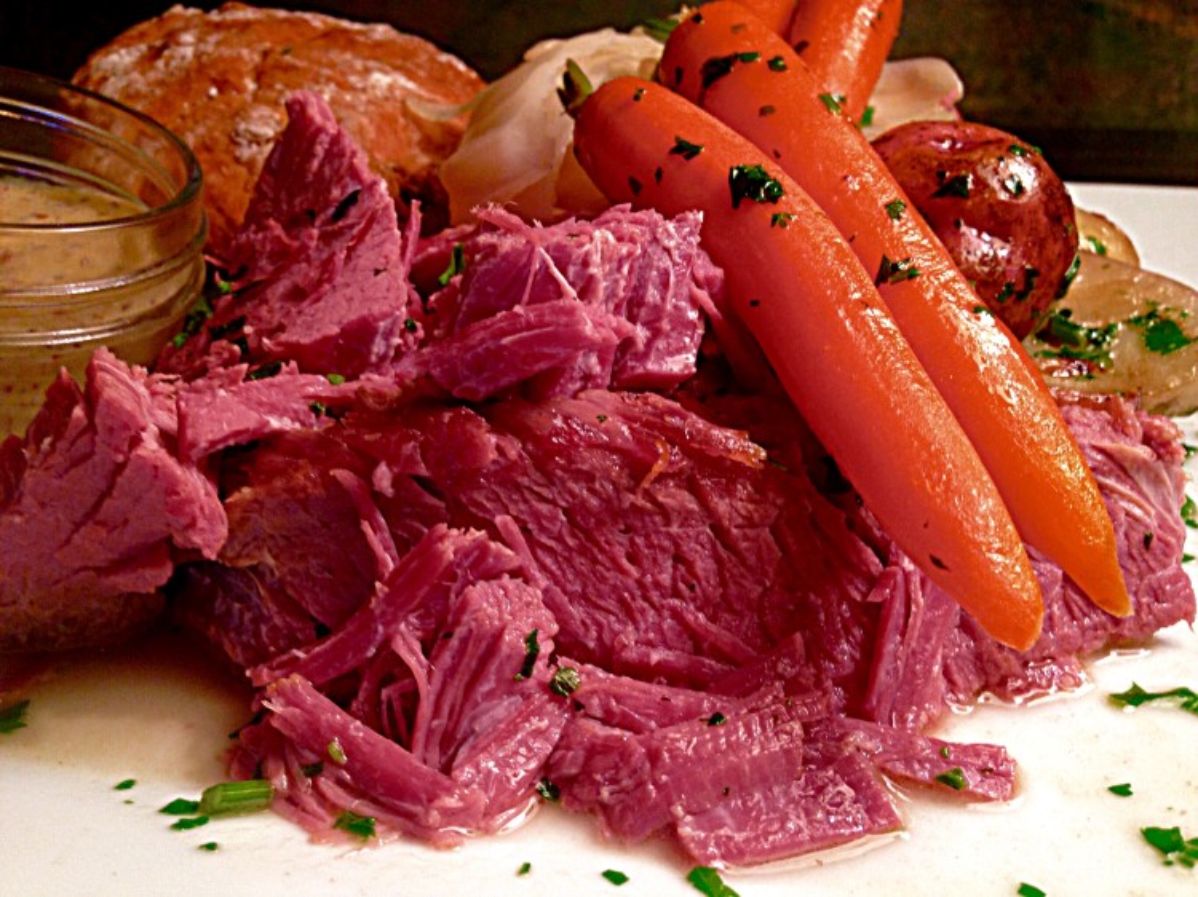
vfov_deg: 42.9
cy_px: 448
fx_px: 1142
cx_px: 599
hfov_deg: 55.4
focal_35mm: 33
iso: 100
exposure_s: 1/20
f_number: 2.4
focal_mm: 4.12
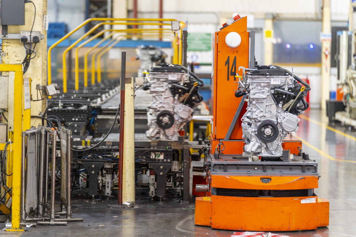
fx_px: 1147
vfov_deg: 11.8
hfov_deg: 17.6
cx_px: 178
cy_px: 118
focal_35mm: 116
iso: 125
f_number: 2.8
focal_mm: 116
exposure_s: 1/10
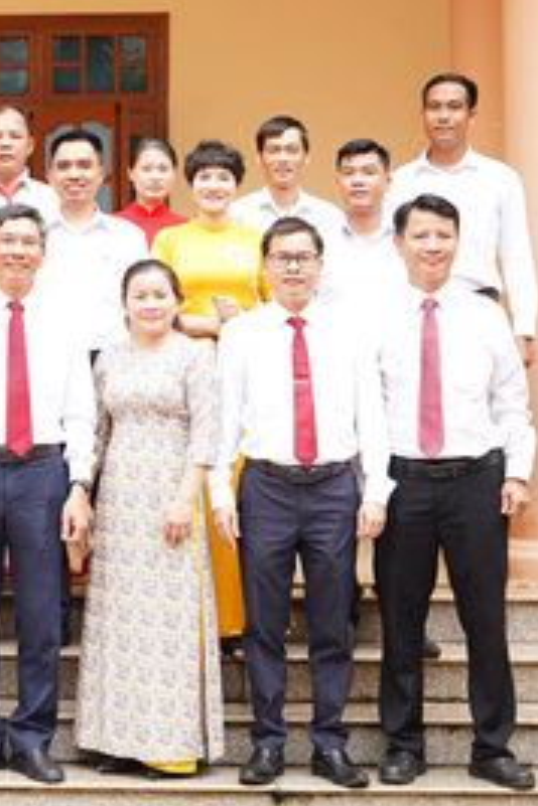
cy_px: 296
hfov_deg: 16.2
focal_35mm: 81
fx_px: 1816
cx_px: -109
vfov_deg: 25.0
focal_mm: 40
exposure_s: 1/200
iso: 200
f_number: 3.2
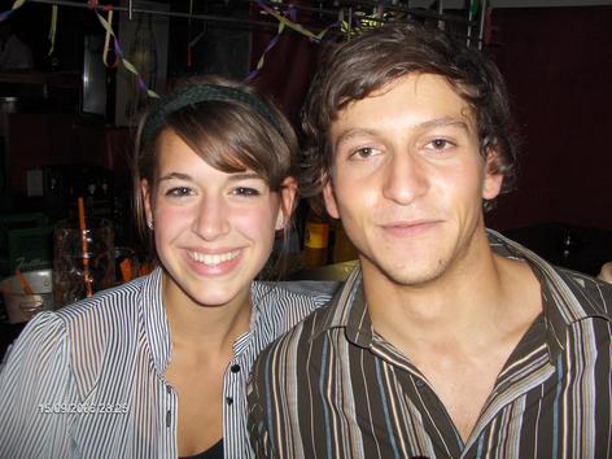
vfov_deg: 40.7
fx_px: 619
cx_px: 306
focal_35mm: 35
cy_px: 230
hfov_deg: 52.6
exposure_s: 1/60
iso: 100
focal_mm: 5.8
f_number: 2.6
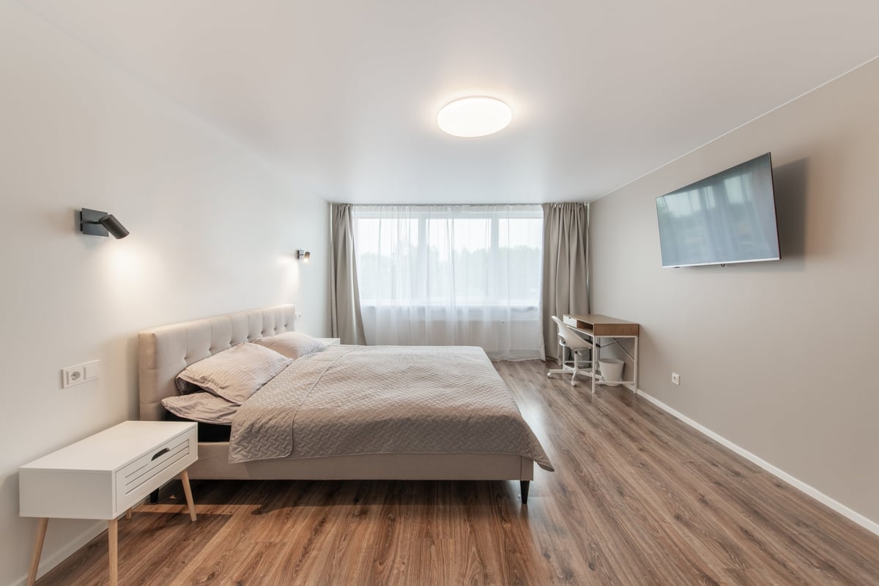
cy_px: 293
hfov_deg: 104.3
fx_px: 342
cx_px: 440
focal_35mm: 14
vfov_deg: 81.2
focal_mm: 14
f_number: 8
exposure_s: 1/60
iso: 64
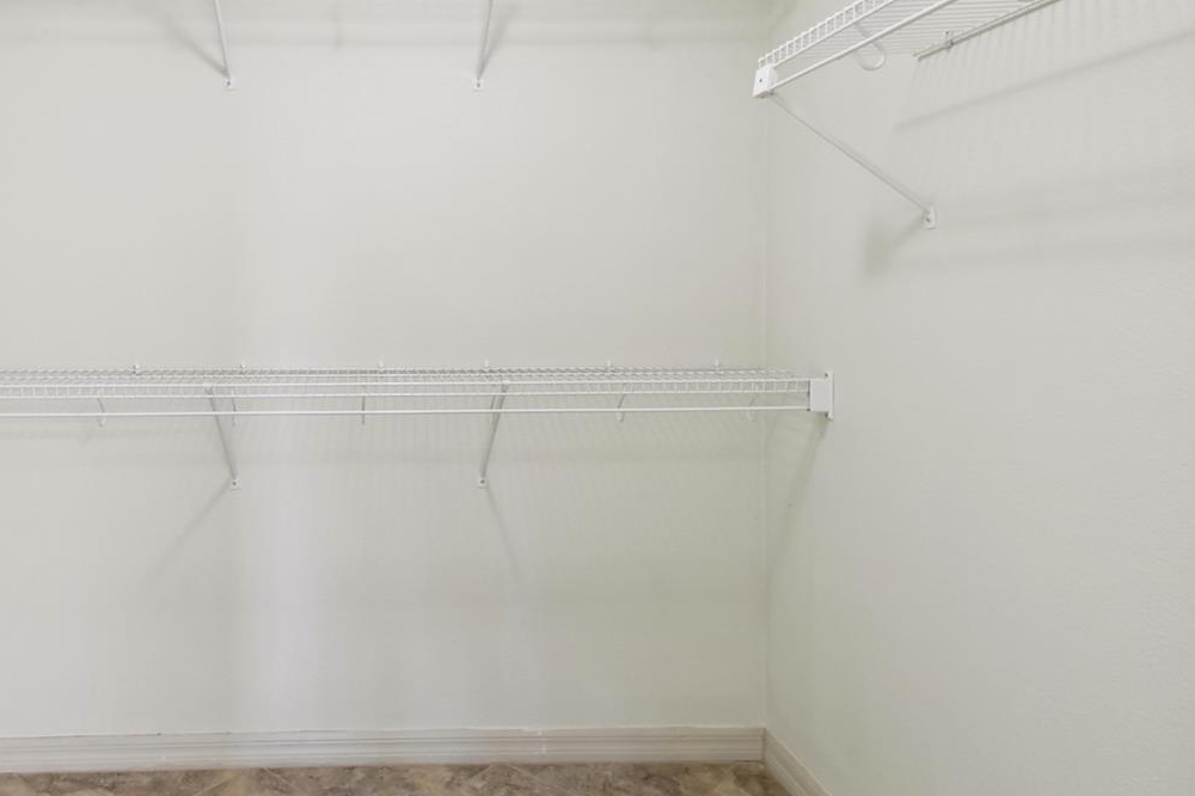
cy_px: 304
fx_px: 796
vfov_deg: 52.6
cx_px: 375
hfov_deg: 71.1
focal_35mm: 24
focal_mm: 10
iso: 100
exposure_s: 1/4
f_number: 7.1
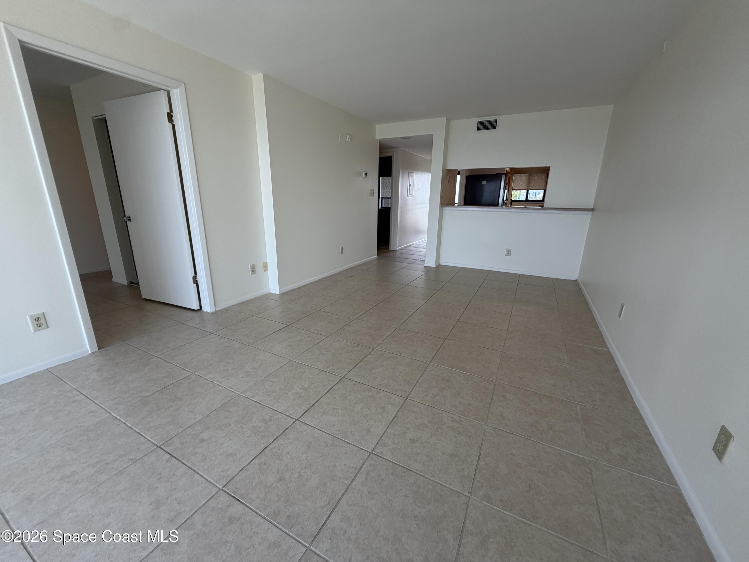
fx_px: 303
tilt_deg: -15.2
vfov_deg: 85.7
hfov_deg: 102.1
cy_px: 281
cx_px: 374
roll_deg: -1.0
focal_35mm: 14
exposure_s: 1/121
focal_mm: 2.22
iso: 80
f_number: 2.2
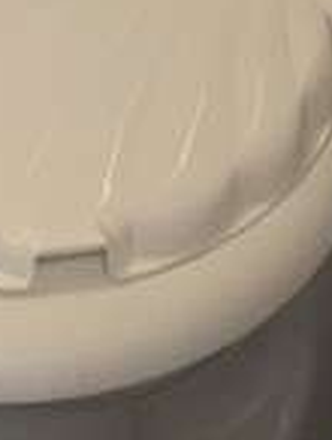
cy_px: -1028
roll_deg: -0.6
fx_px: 2321
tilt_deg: -16.3
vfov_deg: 8.4
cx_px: -504
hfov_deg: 7.6
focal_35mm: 182
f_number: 1.8
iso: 100
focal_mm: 4.25
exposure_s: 1/60
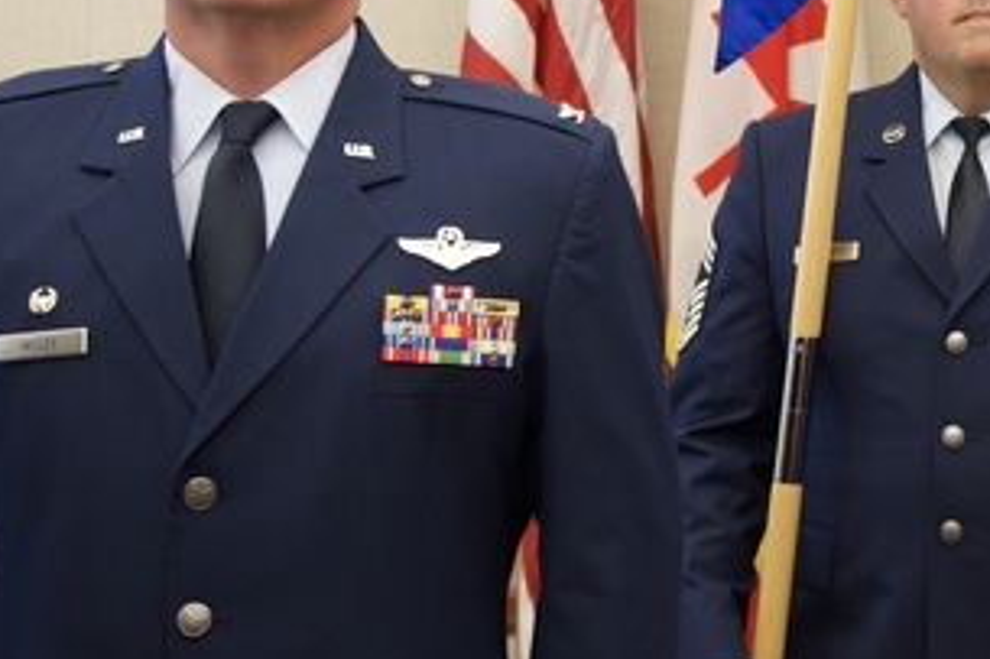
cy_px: 182
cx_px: 951
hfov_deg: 30.1
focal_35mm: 63
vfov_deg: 21.4
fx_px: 1731
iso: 900
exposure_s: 1/60
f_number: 2.8
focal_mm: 32
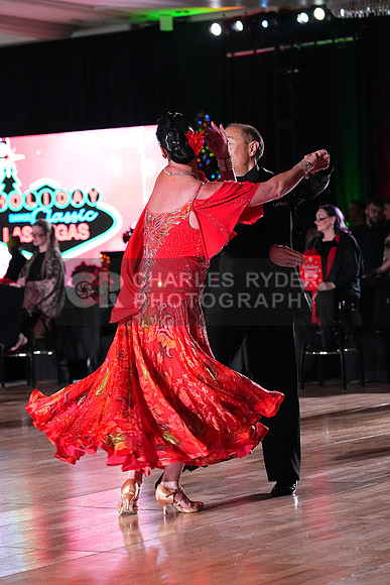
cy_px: 292
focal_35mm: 111
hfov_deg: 12.3
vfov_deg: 18.4
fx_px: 1803
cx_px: 195
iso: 8000
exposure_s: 1/400
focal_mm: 111
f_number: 5
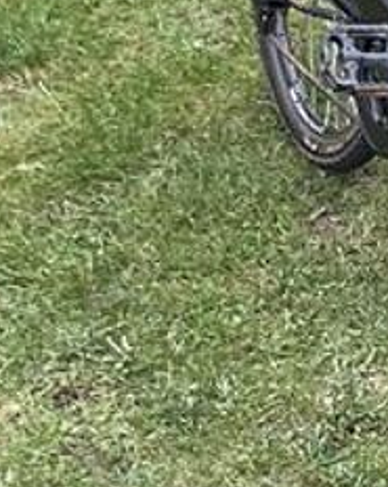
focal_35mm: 163
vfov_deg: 11.8
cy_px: 198
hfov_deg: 8.6
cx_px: 923
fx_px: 2344
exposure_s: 1/120
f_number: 1.8
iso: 64
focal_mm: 3
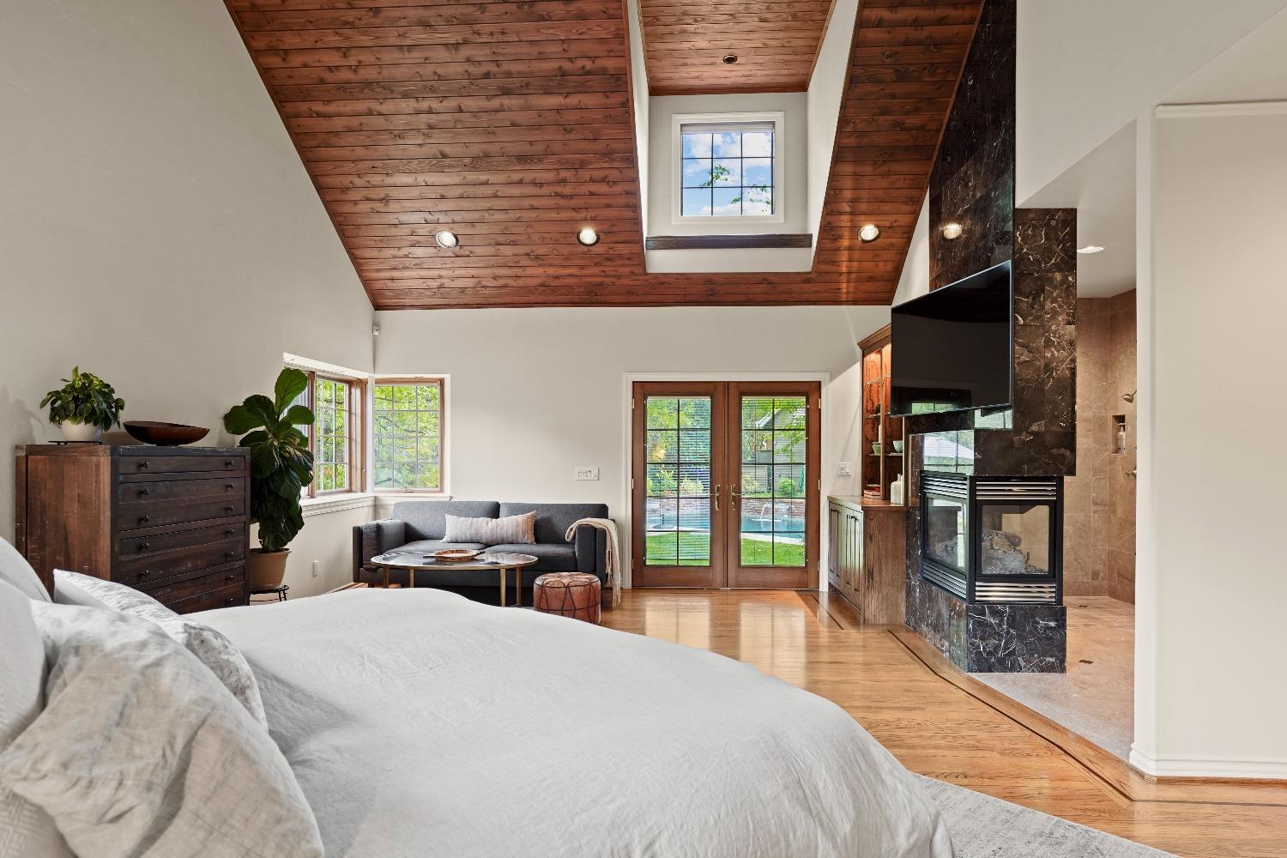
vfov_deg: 61.9
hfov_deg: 84.0
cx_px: 644
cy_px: 429
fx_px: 715
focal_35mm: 20
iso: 400
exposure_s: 1/1.67
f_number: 8
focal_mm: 20
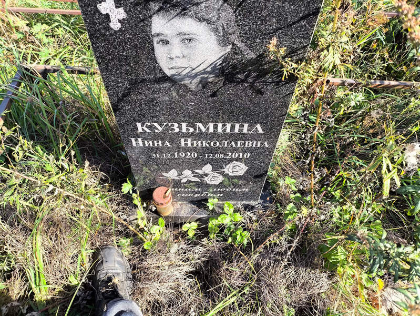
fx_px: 607
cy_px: 158
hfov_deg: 38.2
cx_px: 210
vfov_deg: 29.1
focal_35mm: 50
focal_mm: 4.71
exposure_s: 1/290
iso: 50
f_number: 1.7
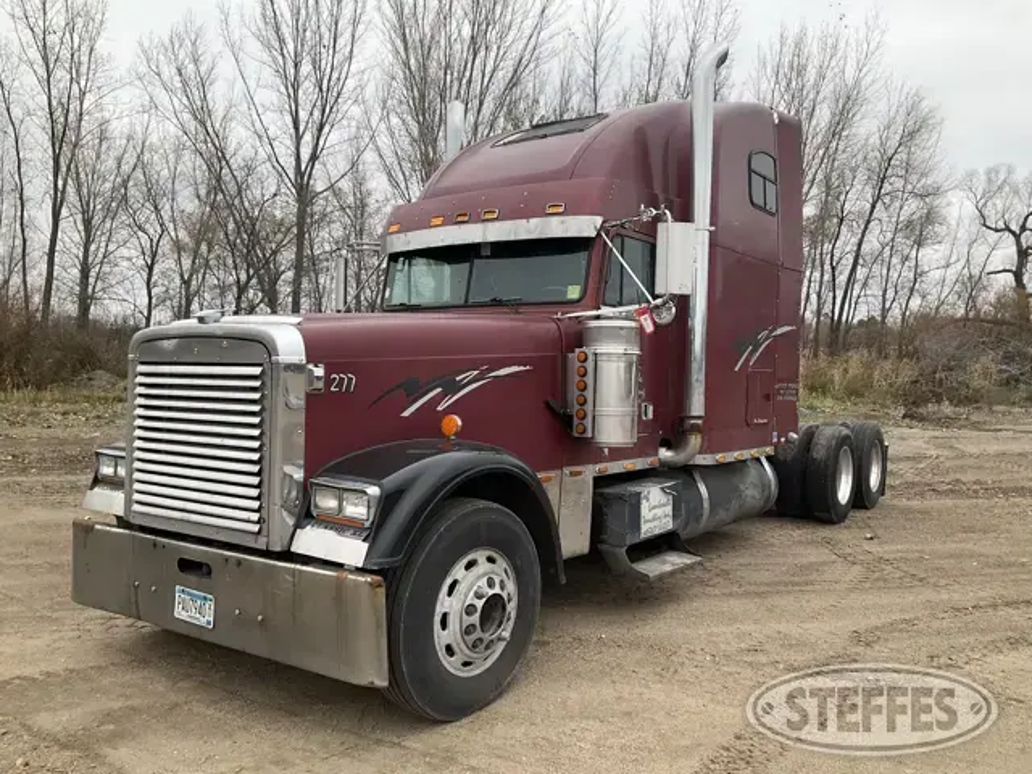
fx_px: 865
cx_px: 516
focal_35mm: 29
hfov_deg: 61.7
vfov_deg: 48.2
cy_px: 387
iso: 25
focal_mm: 3
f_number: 1.8
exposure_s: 1/295
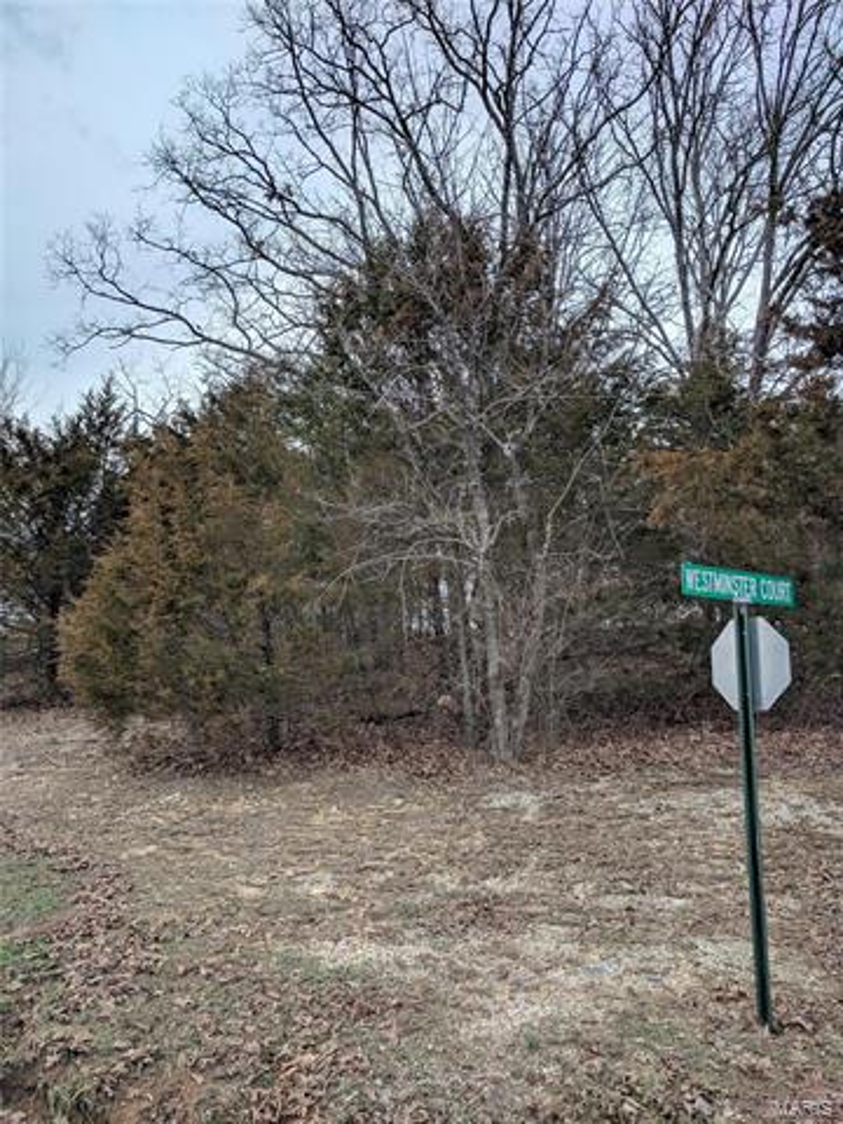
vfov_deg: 67.3
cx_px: 422
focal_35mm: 26
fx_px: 844
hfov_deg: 53.1
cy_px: 562
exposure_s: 1/1001
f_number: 2
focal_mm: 4.67
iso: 60
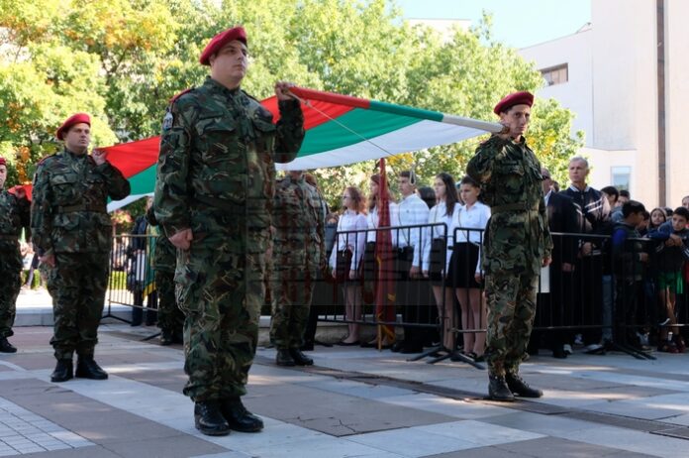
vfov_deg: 33.3
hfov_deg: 48.5
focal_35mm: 40
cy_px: 229
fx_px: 764
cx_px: 344
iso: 400
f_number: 5.6
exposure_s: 1/140
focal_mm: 26.9
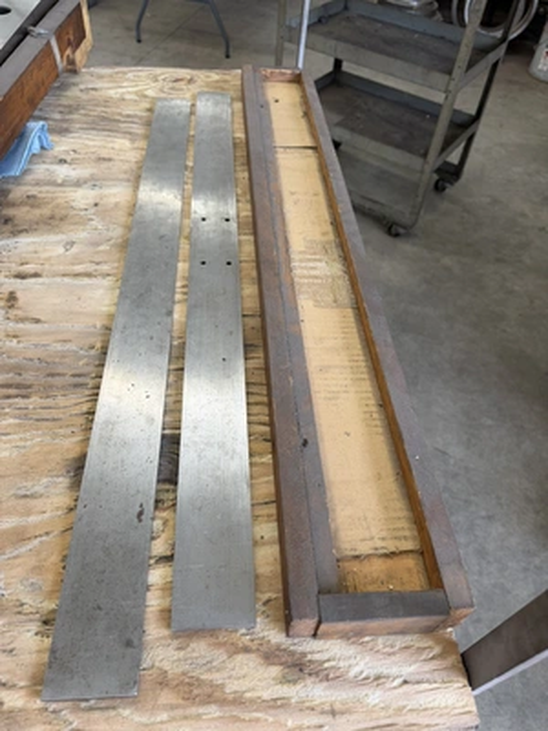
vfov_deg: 71.6
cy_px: 366
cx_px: 274
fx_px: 507
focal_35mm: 24
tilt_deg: -49.5
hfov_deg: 56.8
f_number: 1.78
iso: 100
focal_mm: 6.76
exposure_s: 1/121
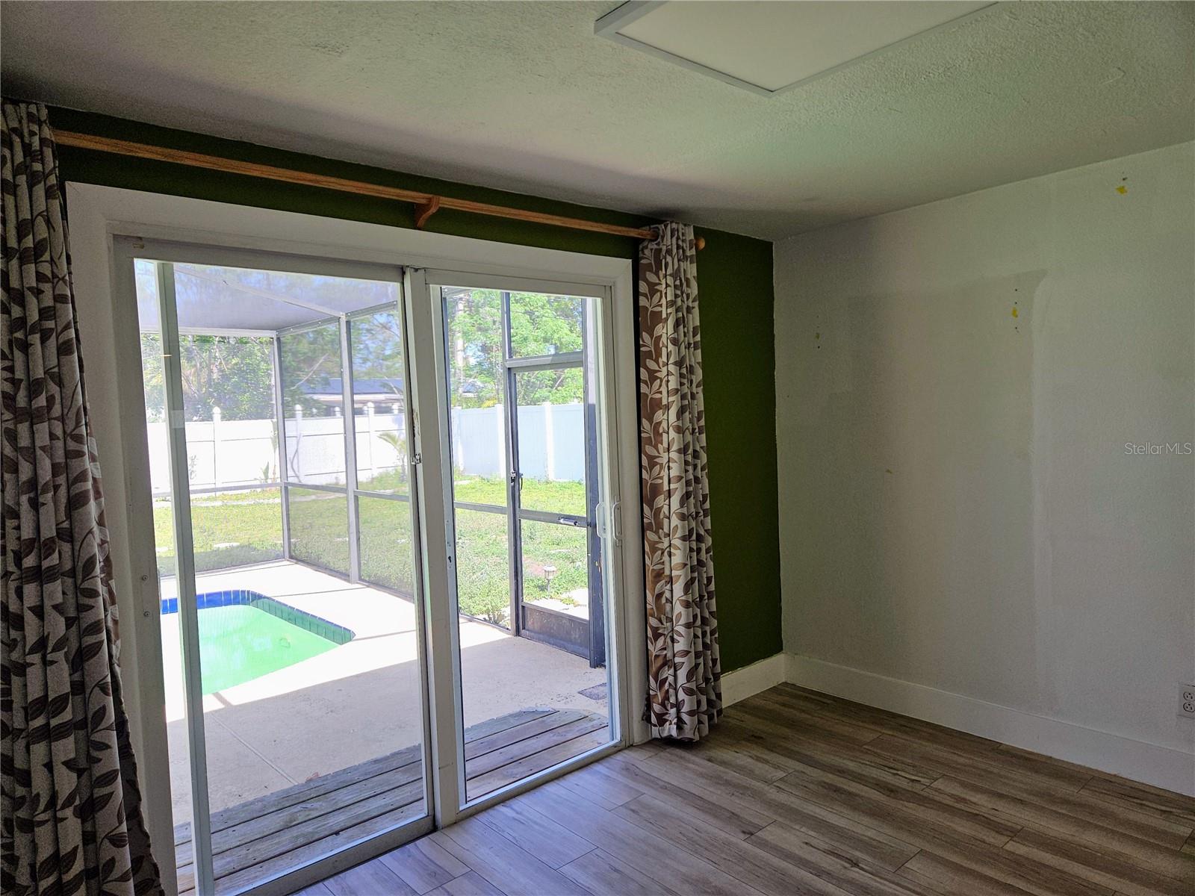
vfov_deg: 58.9
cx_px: 598
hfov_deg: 73.9
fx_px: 794
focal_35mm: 23
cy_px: 448
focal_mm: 5.4
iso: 25
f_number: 1.8
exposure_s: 1/120
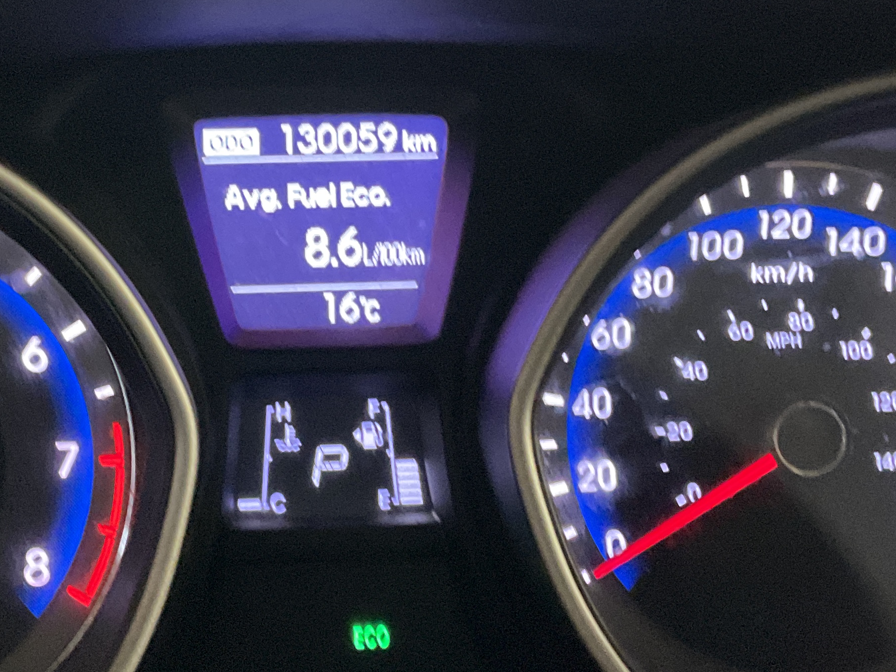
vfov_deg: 22.5
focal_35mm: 65
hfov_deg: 29.7
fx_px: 1682
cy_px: 238
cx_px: 325
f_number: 1.8
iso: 320
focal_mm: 3
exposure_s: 1/40
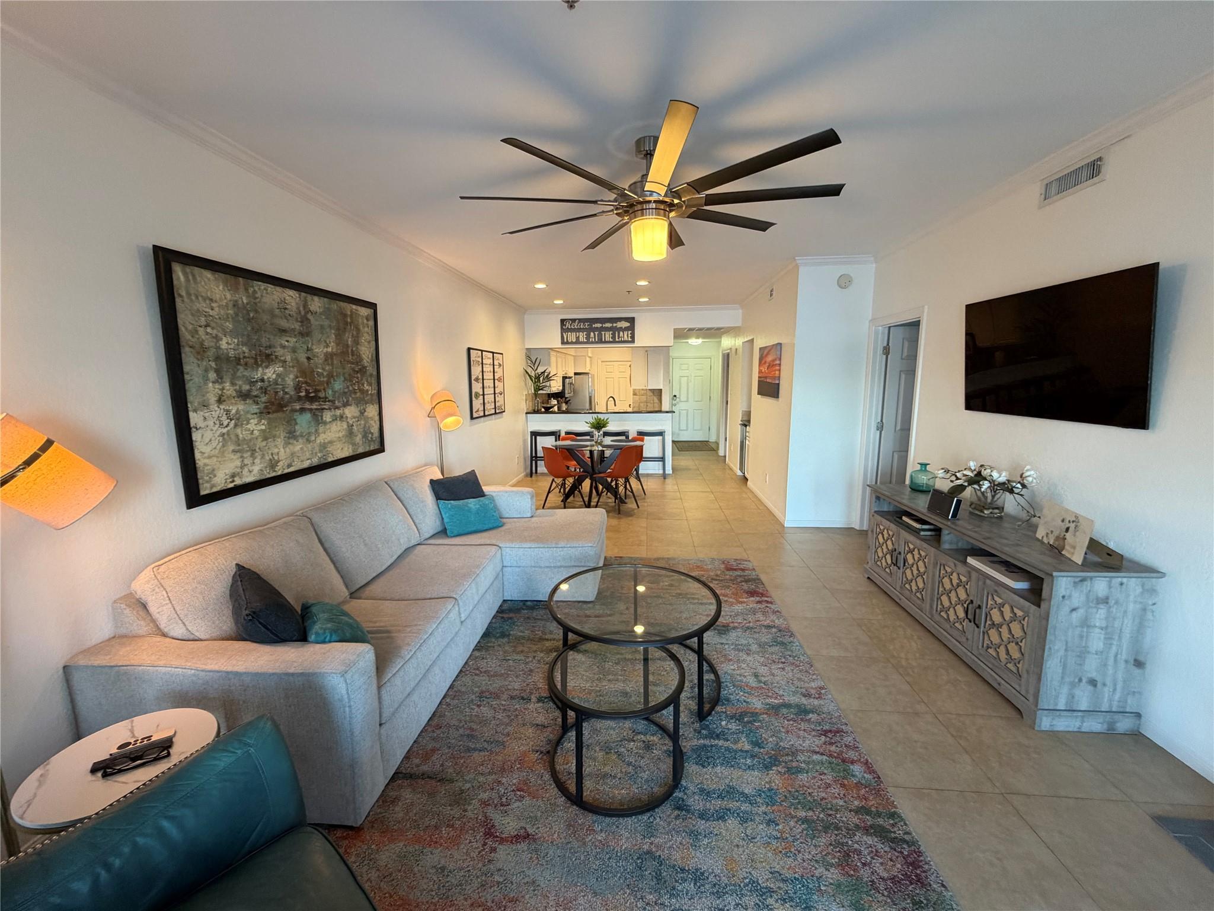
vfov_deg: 85.7
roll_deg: +1.2
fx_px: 491
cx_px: 607
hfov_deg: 102.1
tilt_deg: -9.6
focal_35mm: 14
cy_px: 456
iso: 250
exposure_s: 1/60
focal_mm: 2.22
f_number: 2.2
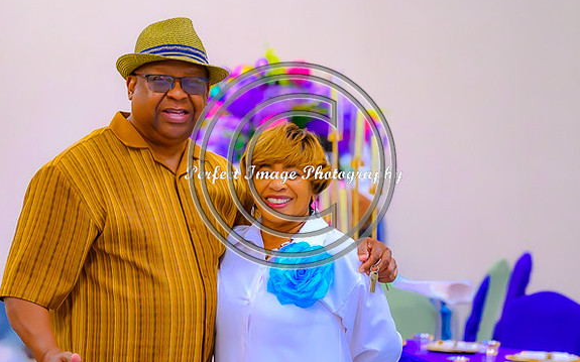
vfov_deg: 12.0
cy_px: 173
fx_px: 1722
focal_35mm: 109
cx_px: 292
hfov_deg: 19.1
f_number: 2.8
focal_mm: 71
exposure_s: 1/200
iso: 4000
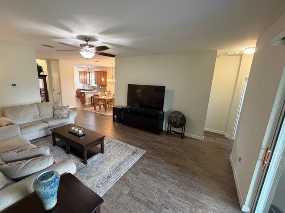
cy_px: 106
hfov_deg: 98.1
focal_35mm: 15
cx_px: 136
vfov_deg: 81.7
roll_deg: -2.1
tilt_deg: -12.8
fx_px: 123
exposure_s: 1/60
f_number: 2.2
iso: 400
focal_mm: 2.22
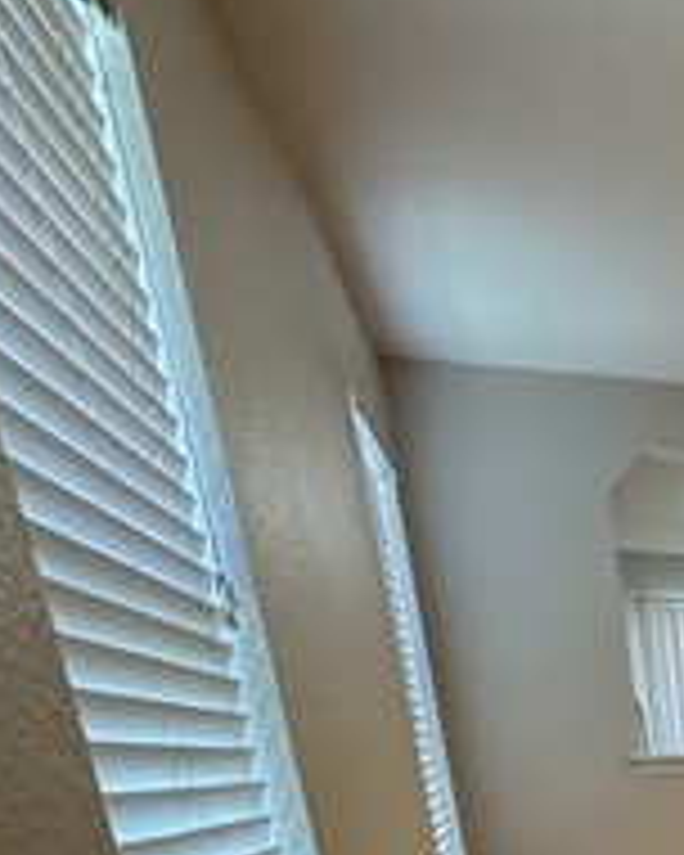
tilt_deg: -19.2
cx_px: 1071
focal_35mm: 48
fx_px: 1215
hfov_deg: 23.7
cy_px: 1213
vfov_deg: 28.5
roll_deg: +1.9
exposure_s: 1/62
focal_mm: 2.22
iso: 320
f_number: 2.2
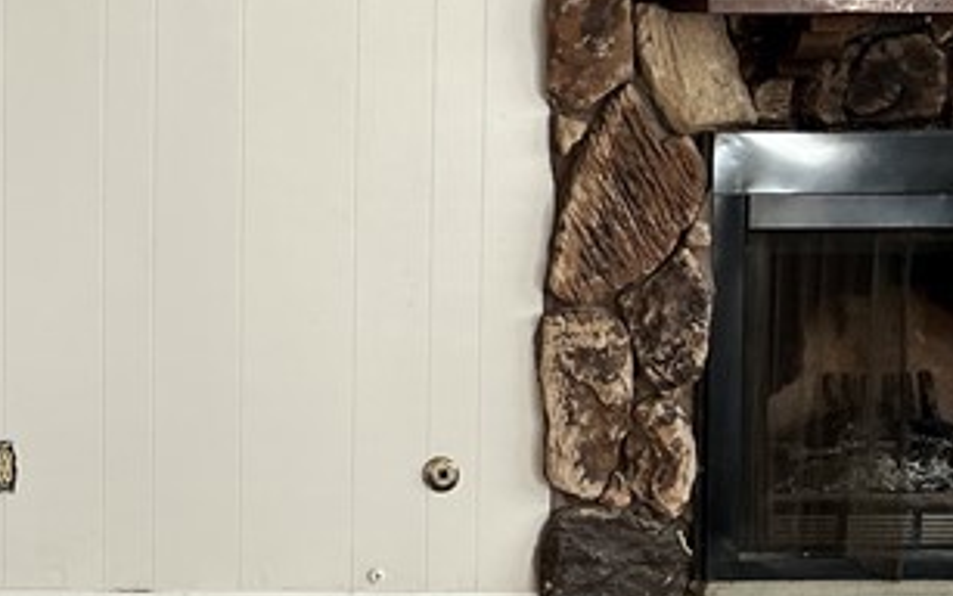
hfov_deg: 20.9
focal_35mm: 92
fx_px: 2390
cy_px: 34
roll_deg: +0.4
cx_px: -214
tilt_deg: -3.7
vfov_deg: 14.0
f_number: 1.5
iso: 80
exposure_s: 1/60
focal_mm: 5.7
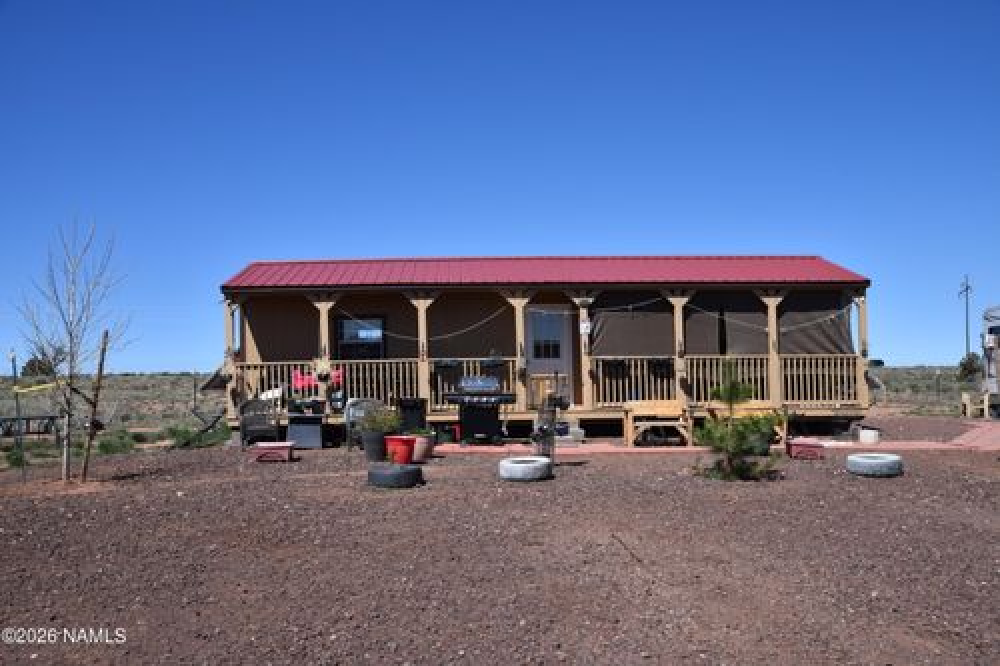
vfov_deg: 41.1
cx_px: 500
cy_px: 333
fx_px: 889
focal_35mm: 32
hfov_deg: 58.7
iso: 200
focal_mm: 32
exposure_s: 1/400
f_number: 10
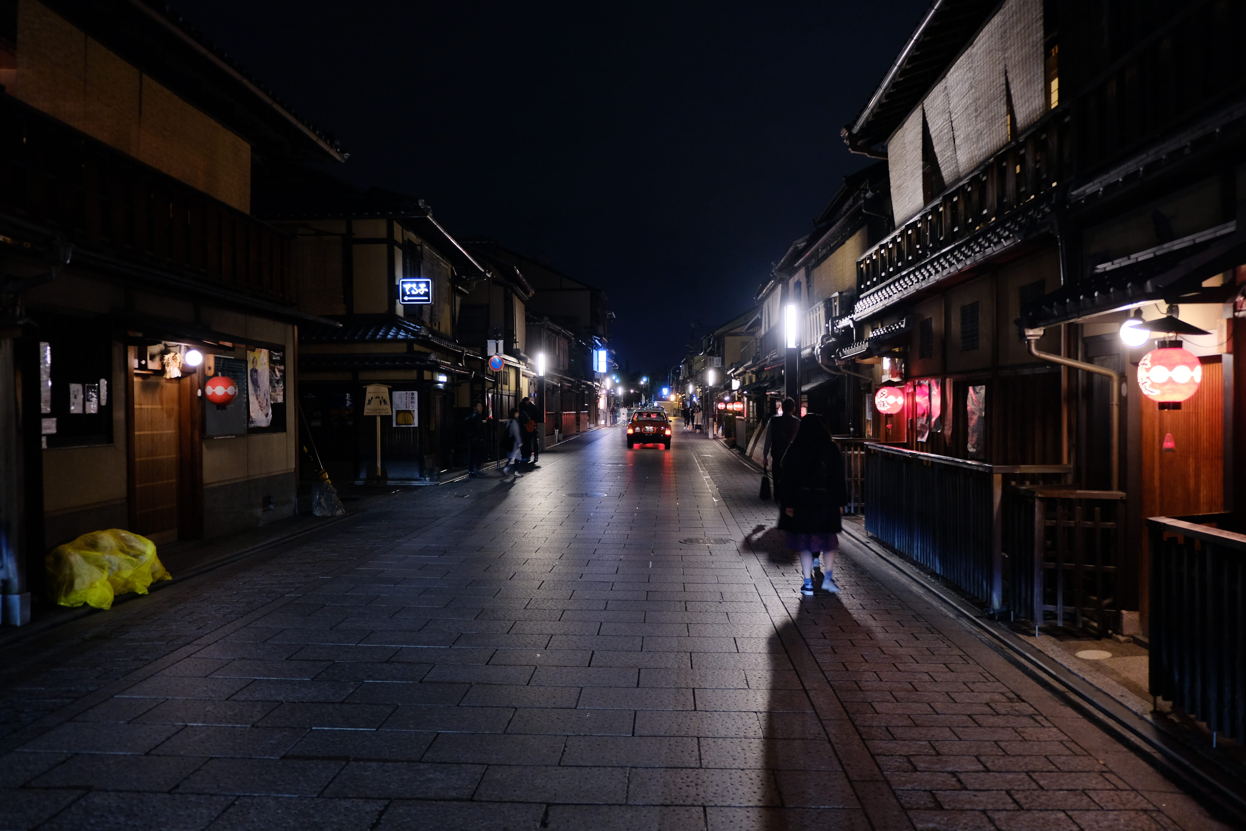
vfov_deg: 47.9
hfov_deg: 67.4
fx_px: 934
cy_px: 416
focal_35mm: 27
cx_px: 623
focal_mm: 18
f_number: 2.8
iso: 800
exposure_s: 1/10
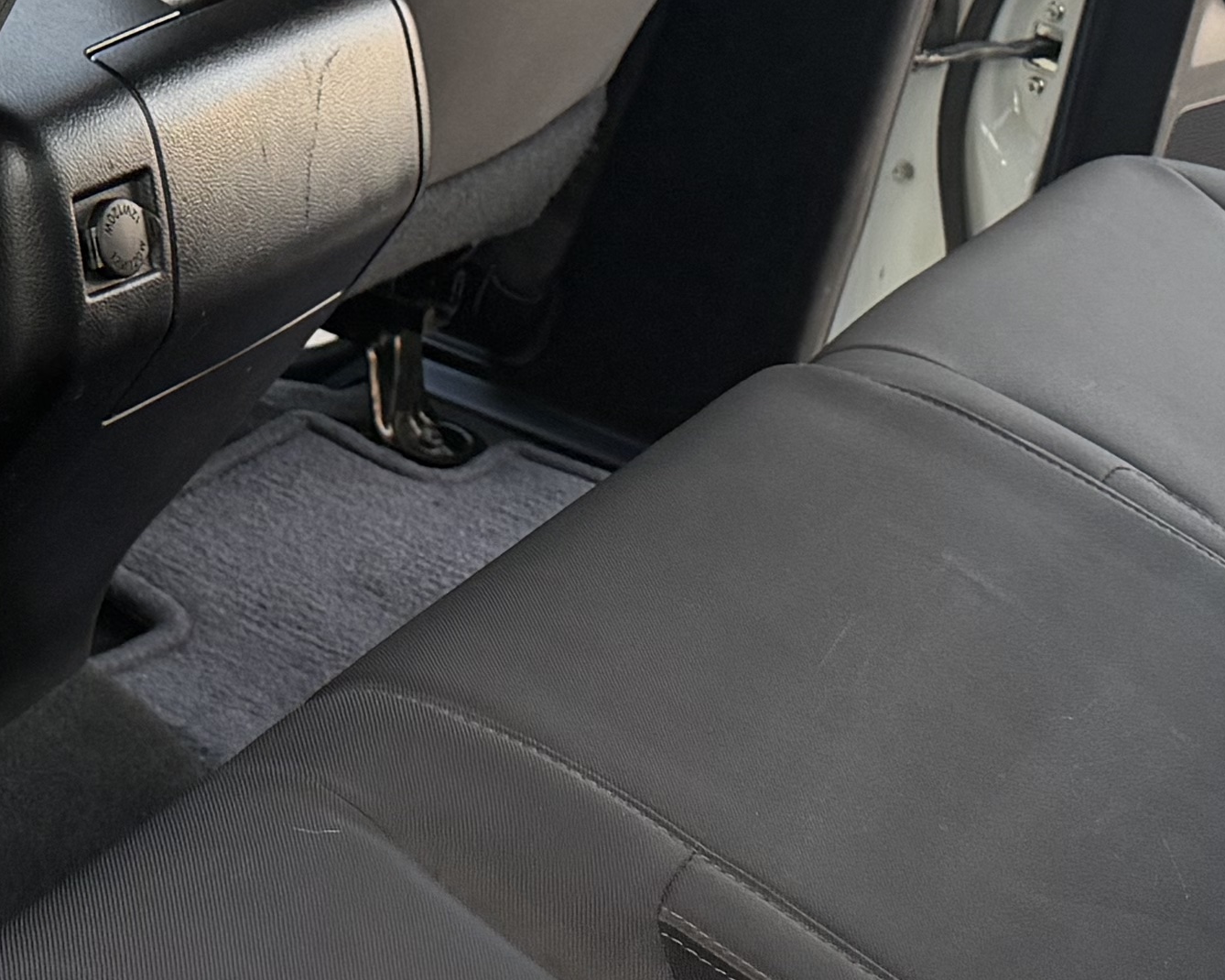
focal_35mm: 100
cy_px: 583
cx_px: 542
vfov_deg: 15.4
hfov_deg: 19.2
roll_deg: -8.8
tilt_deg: -27.5
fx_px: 3625
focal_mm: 6.76
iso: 160
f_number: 1.78
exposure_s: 1/224
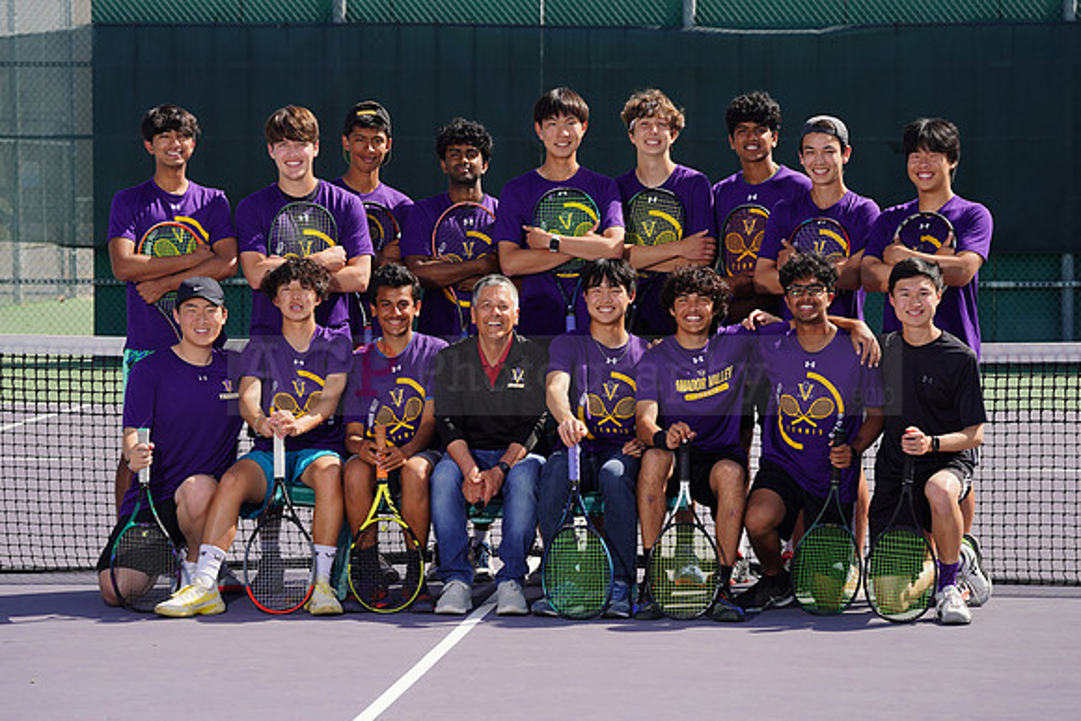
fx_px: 4385
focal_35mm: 146
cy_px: 360
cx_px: 540
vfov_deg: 9.4
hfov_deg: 14.1
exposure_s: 1/250
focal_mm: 146
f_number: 9
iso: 100
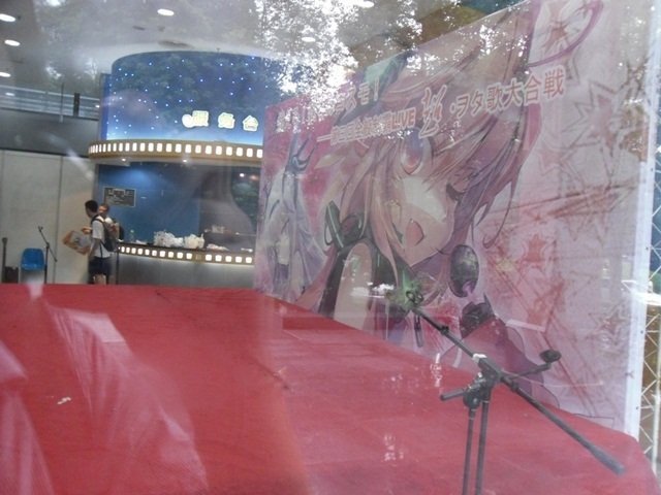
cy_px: 248
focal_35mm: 45
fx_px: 859
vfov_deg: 32.2
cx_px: 330
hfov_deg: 42.1
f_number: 3.5
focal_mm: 6.3
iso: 400
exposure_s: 1/22
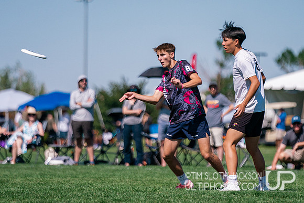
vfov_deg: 3.5
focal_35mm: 390
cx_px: 185
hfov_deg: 5.3
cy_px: 95
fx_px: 3295
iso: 400
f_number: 2.8
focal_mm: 200
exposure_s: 1/12800
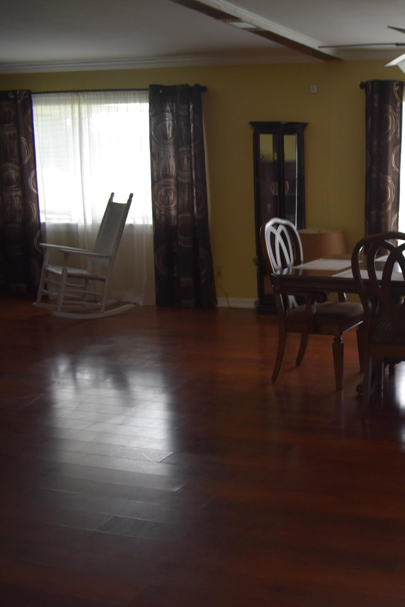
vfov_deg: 47.4
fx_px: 692
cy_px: 305
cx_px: 452
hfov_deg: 29.3
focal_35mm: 41
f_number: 4
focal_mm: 18
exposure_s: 1/60
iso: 450
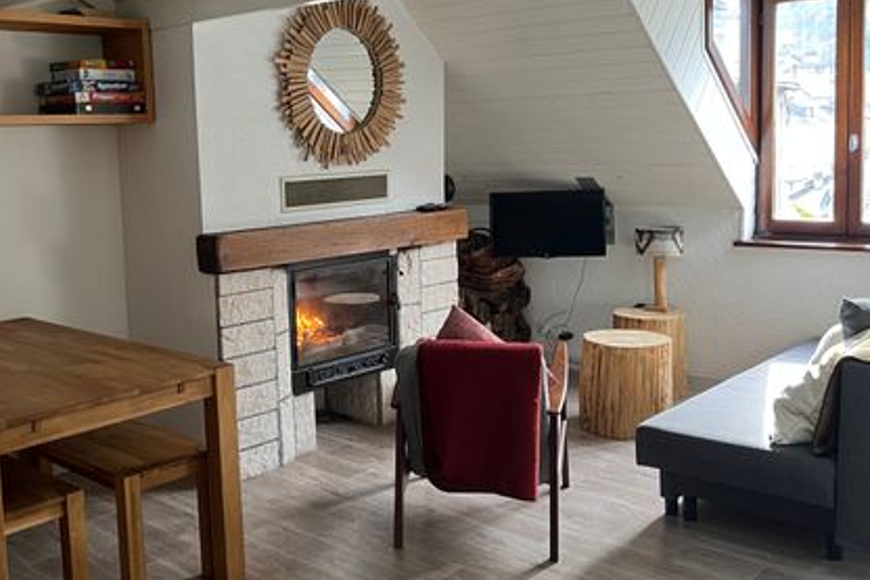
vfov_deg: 34.1
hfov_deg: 49.2
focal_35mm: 39
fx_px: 942
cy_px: 230
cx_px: 341
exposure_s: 1/96
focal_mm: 5.7
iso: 125
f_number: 1.5
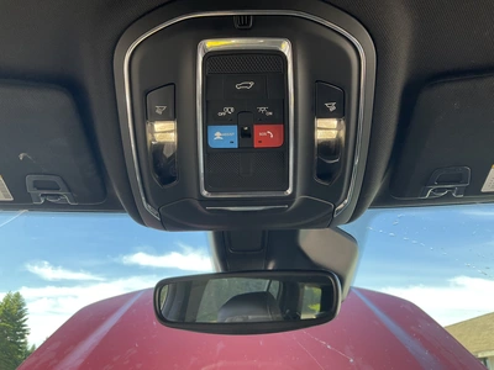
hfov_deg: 61.7
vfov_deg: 48.2
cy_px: 185
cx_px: 247
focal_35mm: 29
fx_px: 414
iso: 20
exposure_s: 1/140
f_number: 1.8
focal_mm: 3
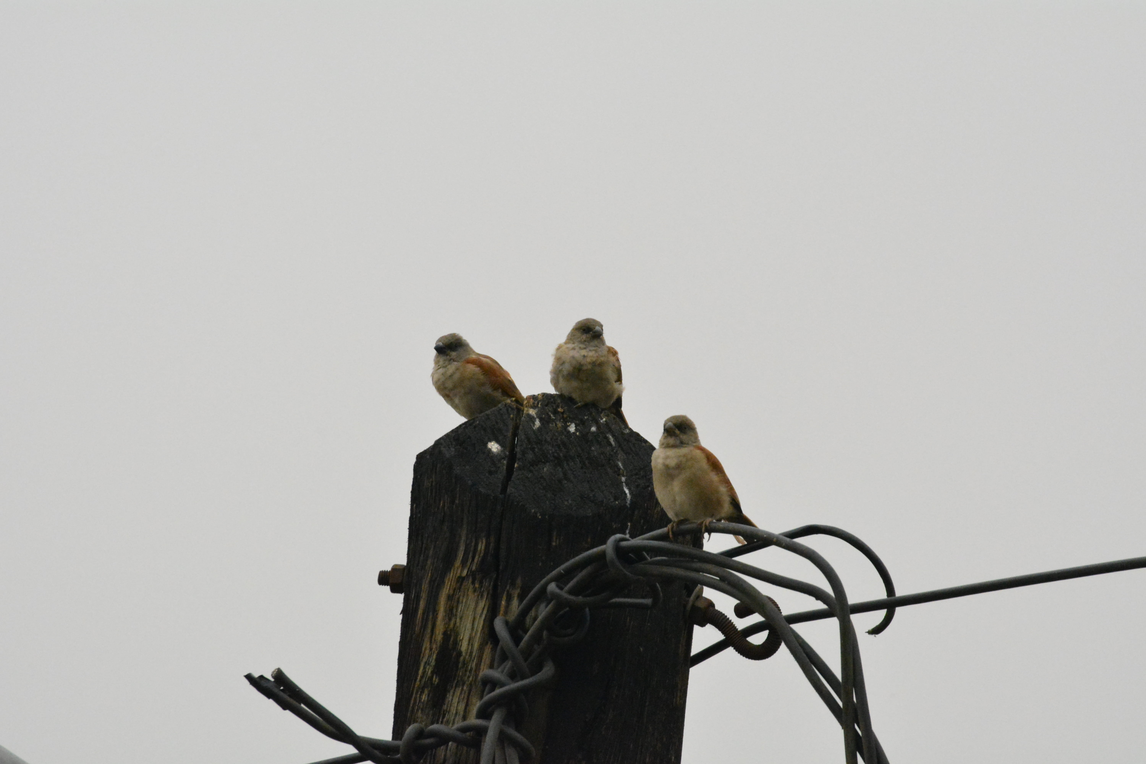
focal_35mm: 300
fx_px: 9549
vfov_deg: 4.6
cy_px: 382
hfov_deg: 6.9
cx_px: 573
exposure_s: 1/1000
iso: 6400
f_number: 16
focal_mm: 200
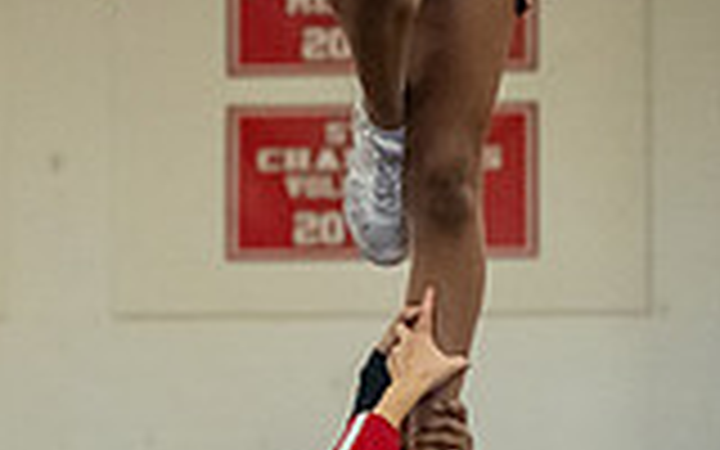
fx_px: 6456
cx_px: 35
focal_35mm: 329
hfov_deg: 6.4
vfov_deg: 4.0
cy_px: 20
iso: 4500
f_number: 2.8
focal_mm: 70
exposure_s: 1/800
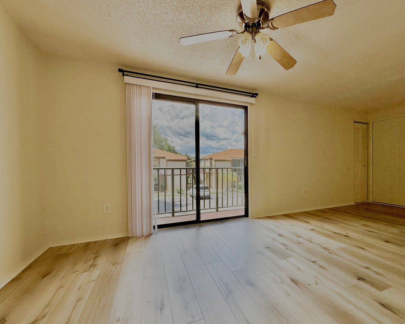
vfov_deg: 80.3
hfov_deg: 92.3
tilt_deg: -0.1
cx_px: 236
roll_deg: +0.3
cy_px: 167
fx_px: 192
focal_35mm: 16
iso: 64
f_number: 2.2
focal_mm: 2.22
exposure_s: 1/651
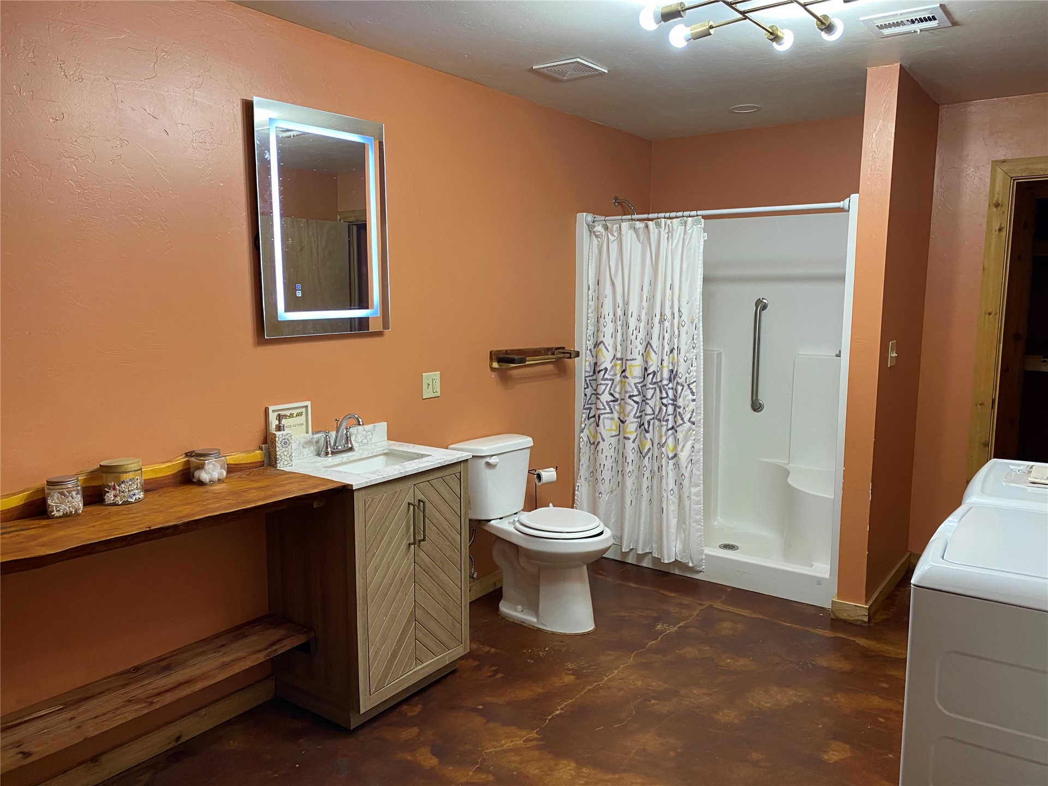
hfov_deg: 67.3
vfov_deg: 53.1
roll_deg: -0.2
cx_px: 524
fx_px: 787
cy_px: 393
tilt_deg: -8.8
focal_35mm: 26
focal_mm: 4.25
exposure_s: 1/60
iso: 100
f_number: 1.8
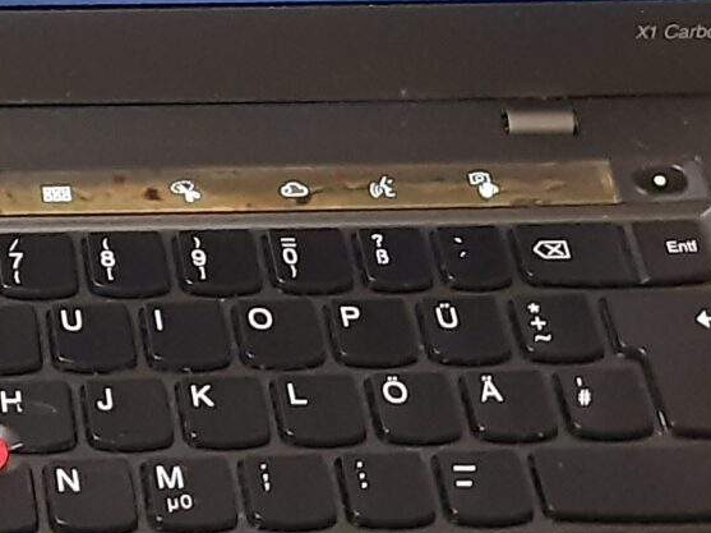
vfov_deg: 12.8
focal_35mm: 115
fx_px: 2361
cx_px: -174
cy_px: 160
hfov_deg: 16.3
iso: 1250
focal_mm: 4.6
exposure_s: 1/20
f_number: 2
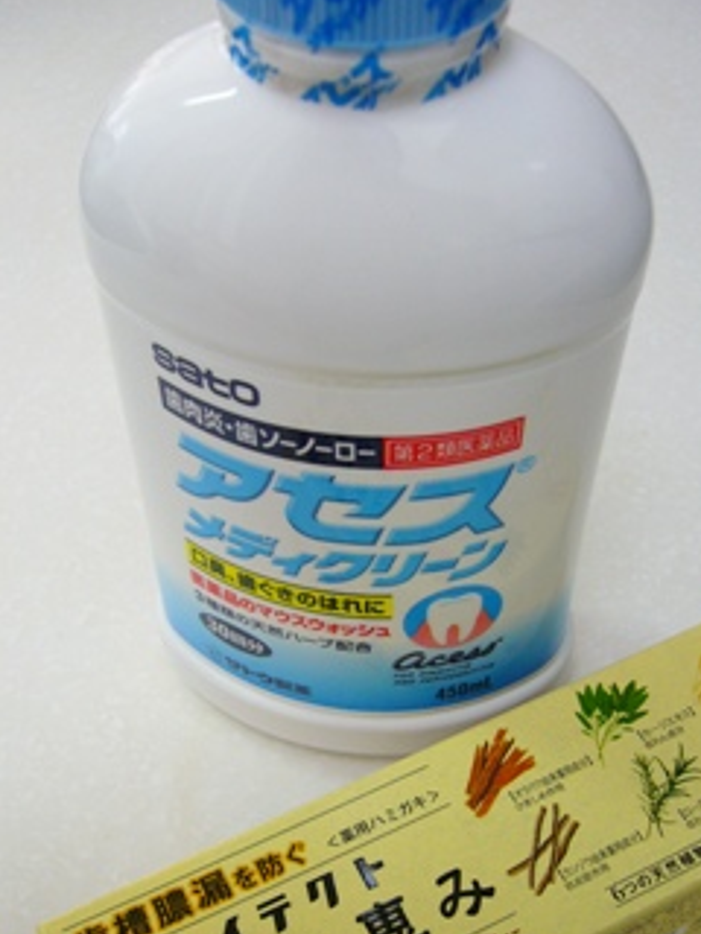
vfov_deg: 41.8
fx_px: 1215
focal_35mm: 45
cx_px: 400
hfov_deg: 32.1
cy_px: 571
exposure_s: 1/20
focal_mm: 5.8
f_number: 2.8
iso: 100
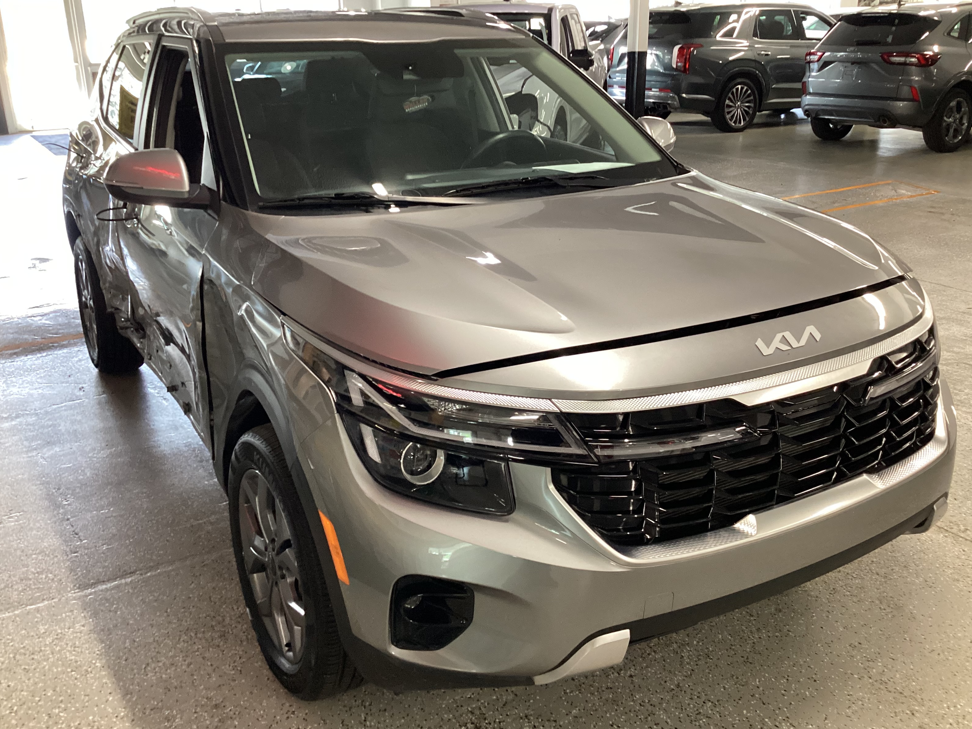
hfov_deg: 56.8
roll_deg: +1.4
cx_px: 480
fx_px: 899
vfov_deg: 44.2
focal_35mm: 32
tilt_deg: -22.0
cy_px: 354
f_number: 2.4
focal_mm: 3.3
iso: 320
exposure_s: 1/60
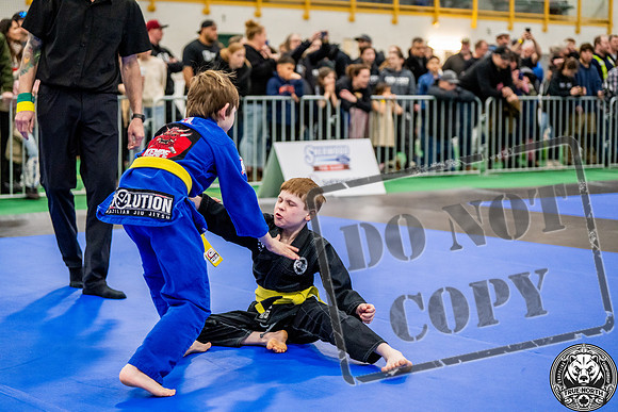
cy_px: 206
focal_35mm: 70
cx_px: 309
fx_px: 1202
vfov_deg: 19.5
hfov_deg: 28.8
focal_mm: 70
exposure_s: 1/500
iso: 5000
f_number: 2.8
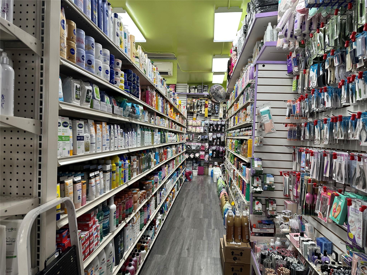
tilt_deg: -0.7
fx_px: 254
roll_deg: -2.6
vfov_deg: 56.8
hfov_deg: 71.6
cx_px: 184
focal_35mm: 24
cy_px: 138
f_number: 1.78
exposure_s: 1/66
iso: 80
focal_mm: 6.86
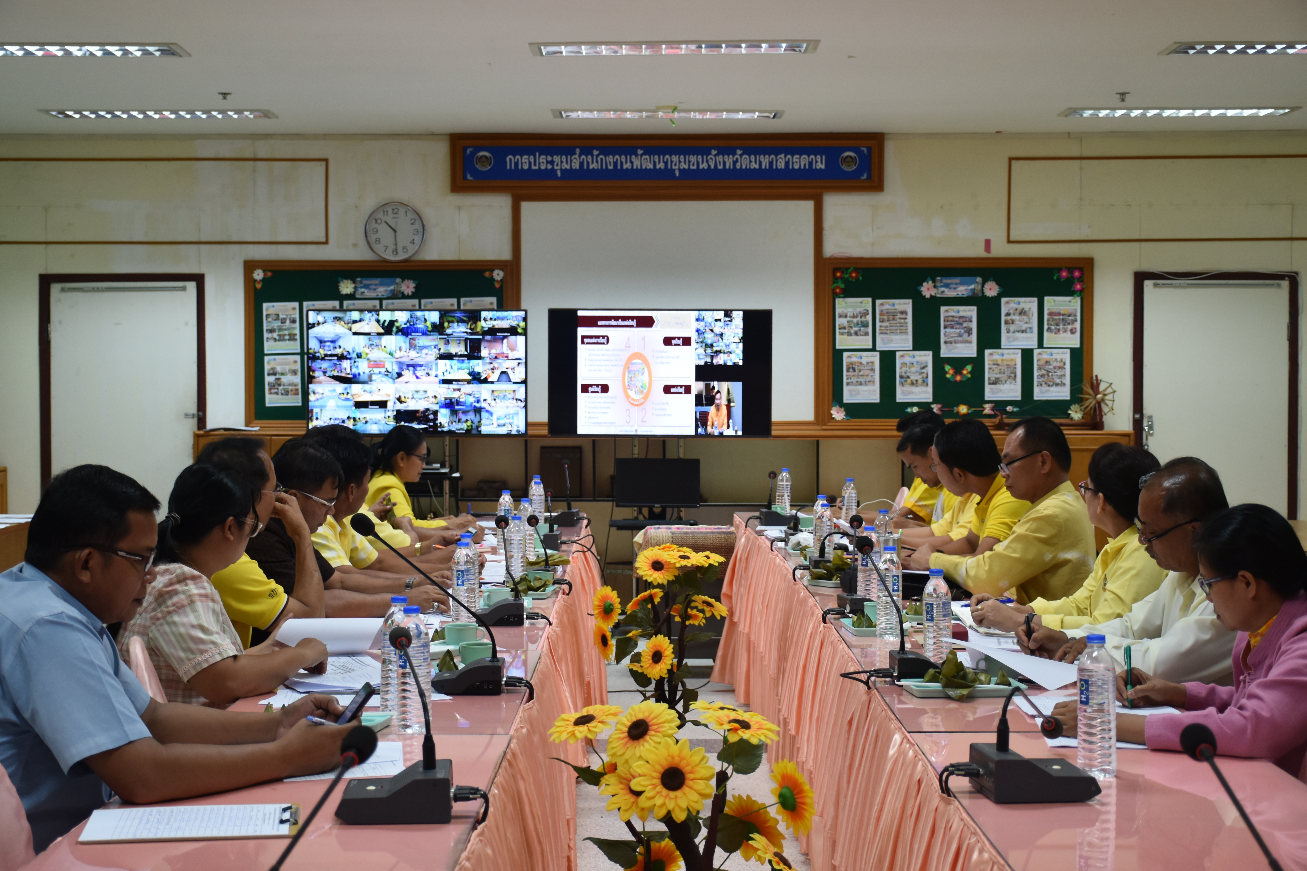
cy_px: 436
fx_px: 1906
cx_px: 654
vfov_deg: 25.8
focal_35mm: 52
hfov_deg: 37.9
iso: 560
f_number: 4.2
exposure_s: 1/60
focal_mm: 35
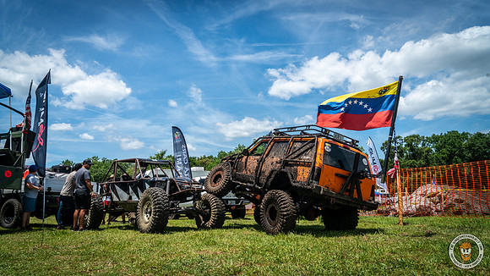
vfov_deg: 45.7
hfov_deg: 73.7
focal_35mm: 25
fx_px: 327
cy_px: 138
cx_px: 245
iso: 100
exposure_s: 1/200
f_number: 10
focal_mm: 24
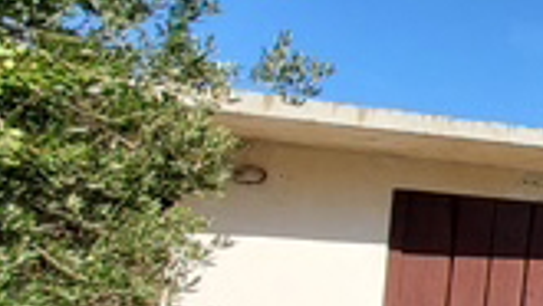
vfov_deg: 21.5
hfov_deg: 21.7
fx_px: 792
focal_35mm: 55
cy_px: 260
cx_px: 997
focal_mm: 1.74
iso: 32
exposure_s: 1/575
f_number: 2.2
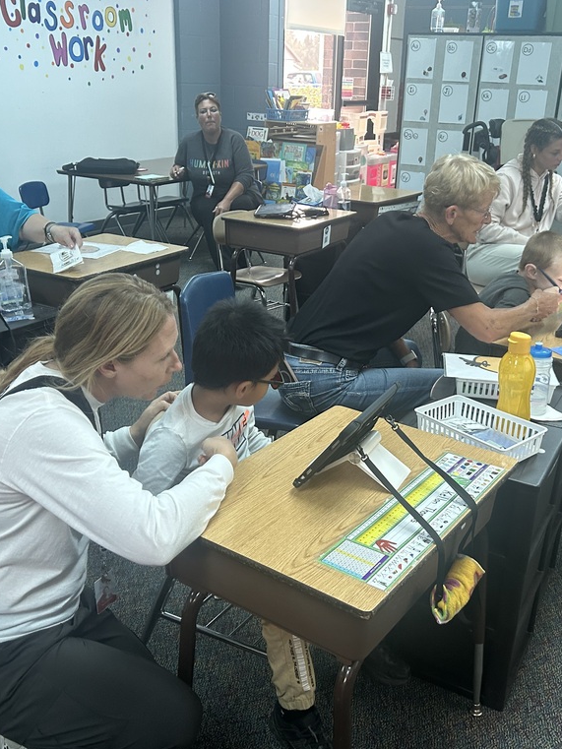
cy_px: 377
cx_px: 302
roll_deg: -2.2
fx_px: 757
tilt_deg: -22.5
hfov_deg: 40.7
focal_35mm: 35
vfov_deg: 52.6
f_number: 1.5
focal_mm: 5.7
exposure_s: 1/60
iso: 200
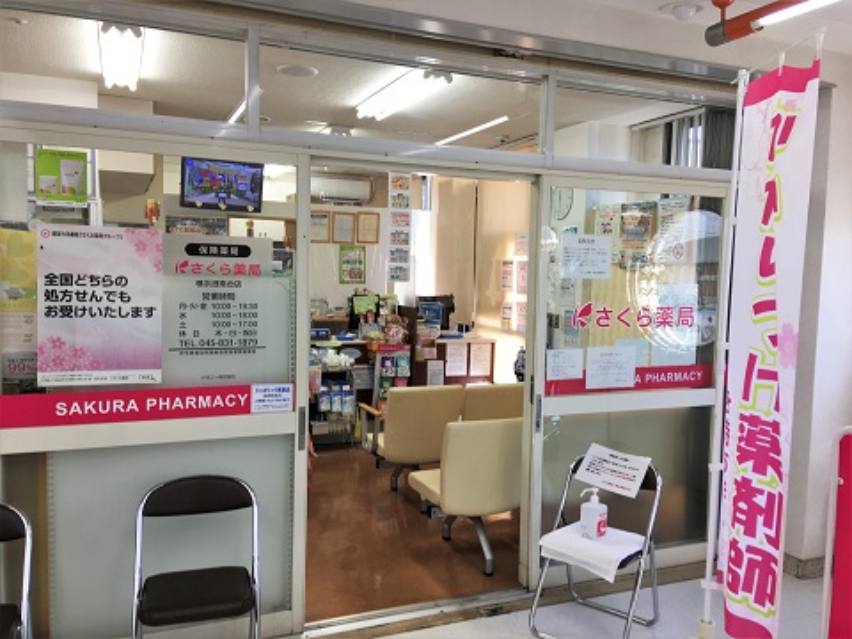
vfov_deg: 48.2
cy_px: 320
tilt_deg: -4.5
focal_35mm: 29
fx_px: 714
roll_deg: -1.8
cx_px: 426
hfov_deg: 61.7
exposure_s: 1/50
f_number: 2.2
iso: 32
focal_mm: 4.15
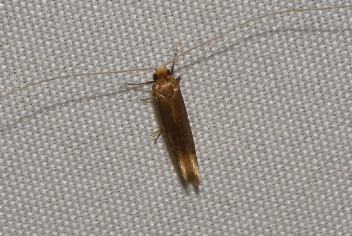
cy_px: 118
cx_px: 176
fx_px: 2055
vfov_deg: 6.6
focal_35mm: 210
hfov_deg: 9.8
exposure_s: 1/160
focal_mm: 140
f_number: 10
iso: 400
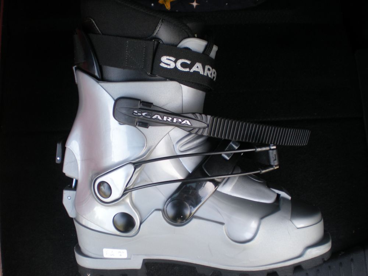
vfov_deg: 37.7
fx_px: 404
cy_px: 138
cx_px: 184
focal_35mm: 38
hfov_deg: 49.0
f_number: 3.1
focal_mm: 6.3
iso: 94
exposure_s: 1/59.6
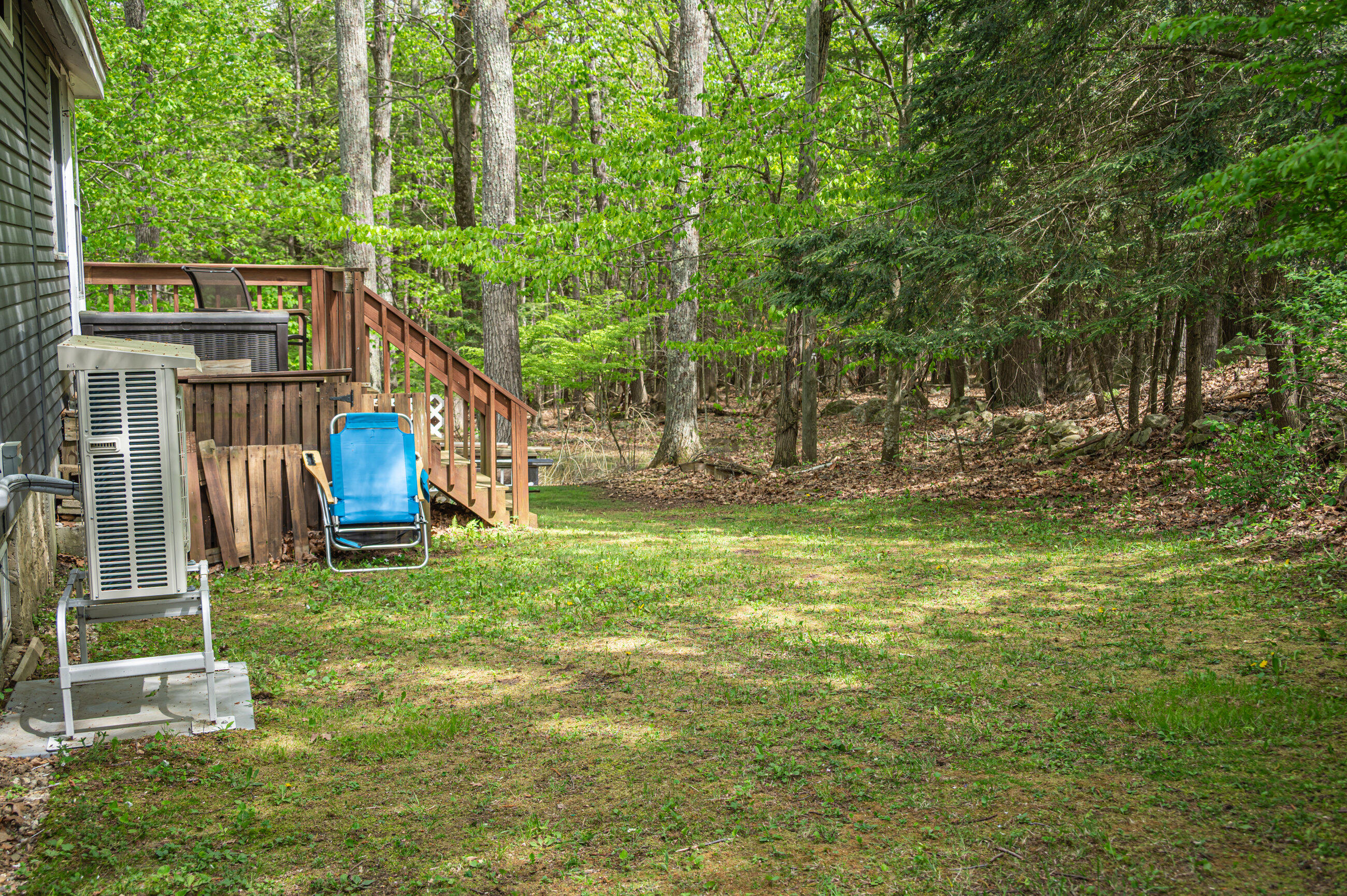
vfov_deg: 35.7
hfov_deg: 51.7
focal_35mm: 37
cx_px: 674
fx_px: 1391
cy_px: 448
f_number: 5.6
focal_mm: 36
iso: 100
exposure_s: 1/200
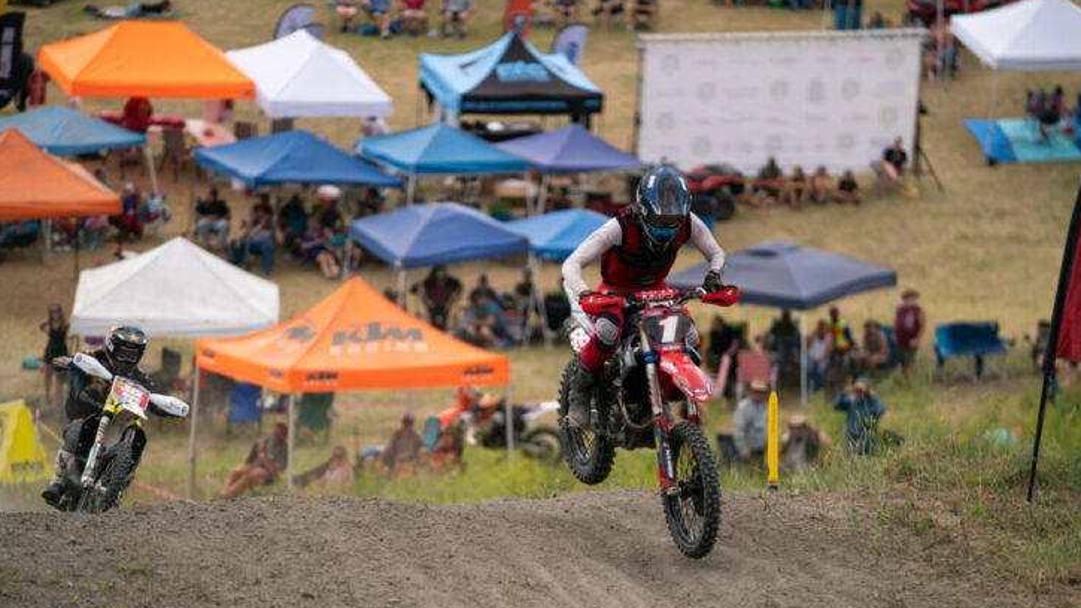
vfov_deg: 5.8
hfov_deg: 10.2
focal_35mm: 211
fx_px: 6049
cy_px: 323
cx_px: 541
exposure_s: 1/2000
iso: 100
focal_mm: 200
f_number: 2.8
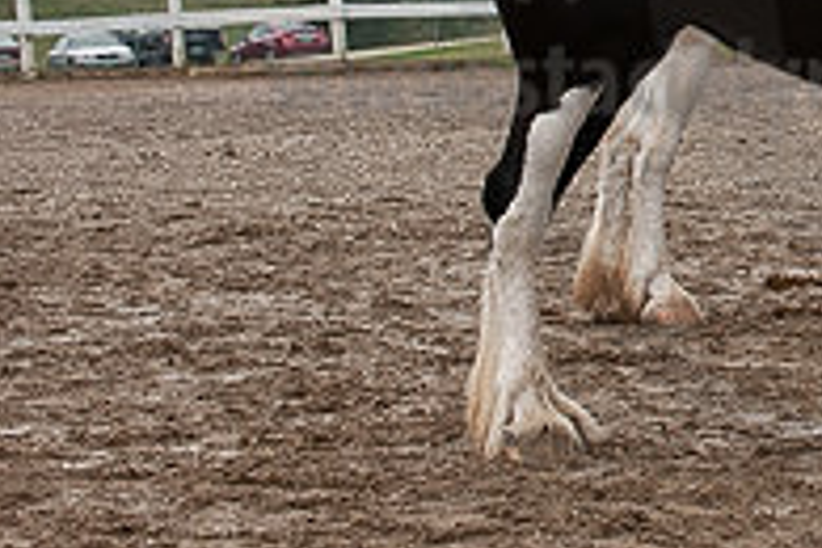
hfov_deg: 8.7
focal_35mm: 233
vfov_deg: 5.9
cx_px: 978
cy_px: -61
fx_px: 5320
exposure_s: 1/1250
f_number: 5.6
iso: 900
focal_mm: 90
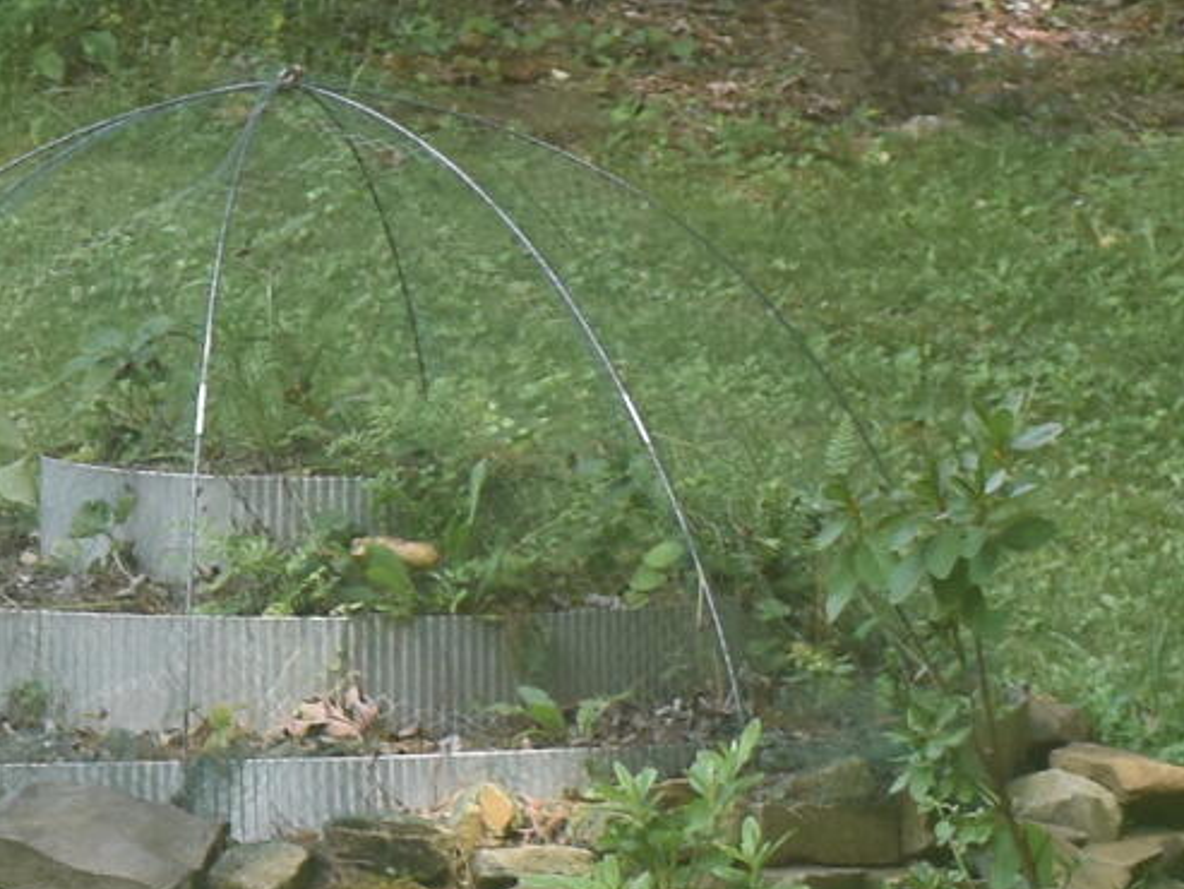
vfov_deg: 7.6
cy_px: -175
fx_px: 6603
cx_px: -898
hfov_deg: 9.8
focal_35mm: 193
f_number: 5.6
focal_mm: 22
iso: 400
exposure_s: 1/250
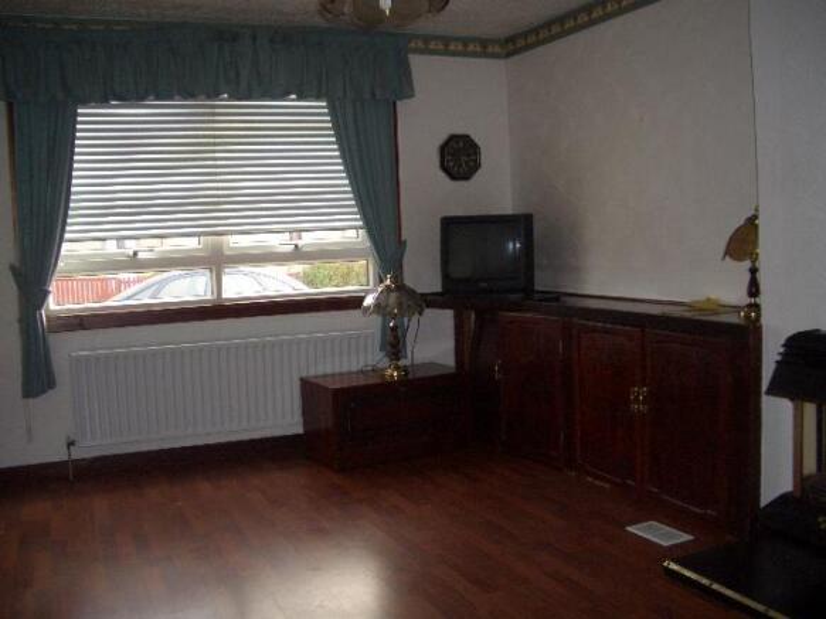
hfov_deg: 52.6
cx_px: 413
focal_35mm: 35
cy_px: 310
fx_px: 835
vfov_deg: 40.7
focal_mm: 5.8
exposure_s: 1/60
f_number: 2.6
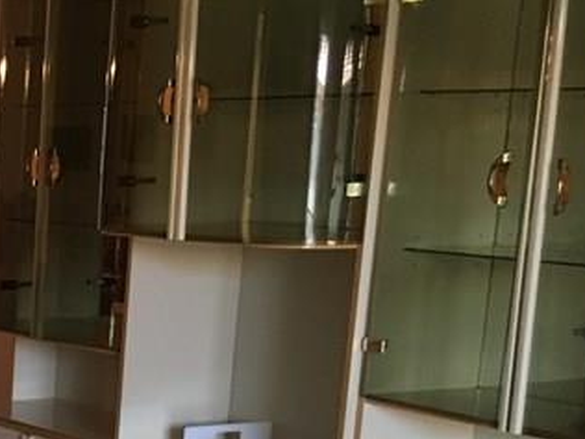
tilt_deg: -10.6
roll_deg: -1.4
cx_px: -305
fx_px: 1589
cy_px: 500
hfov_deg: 18.4
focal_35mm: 94
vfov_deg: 15.3
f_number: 2.2
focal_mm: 4.15
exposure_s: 1/30
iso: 160
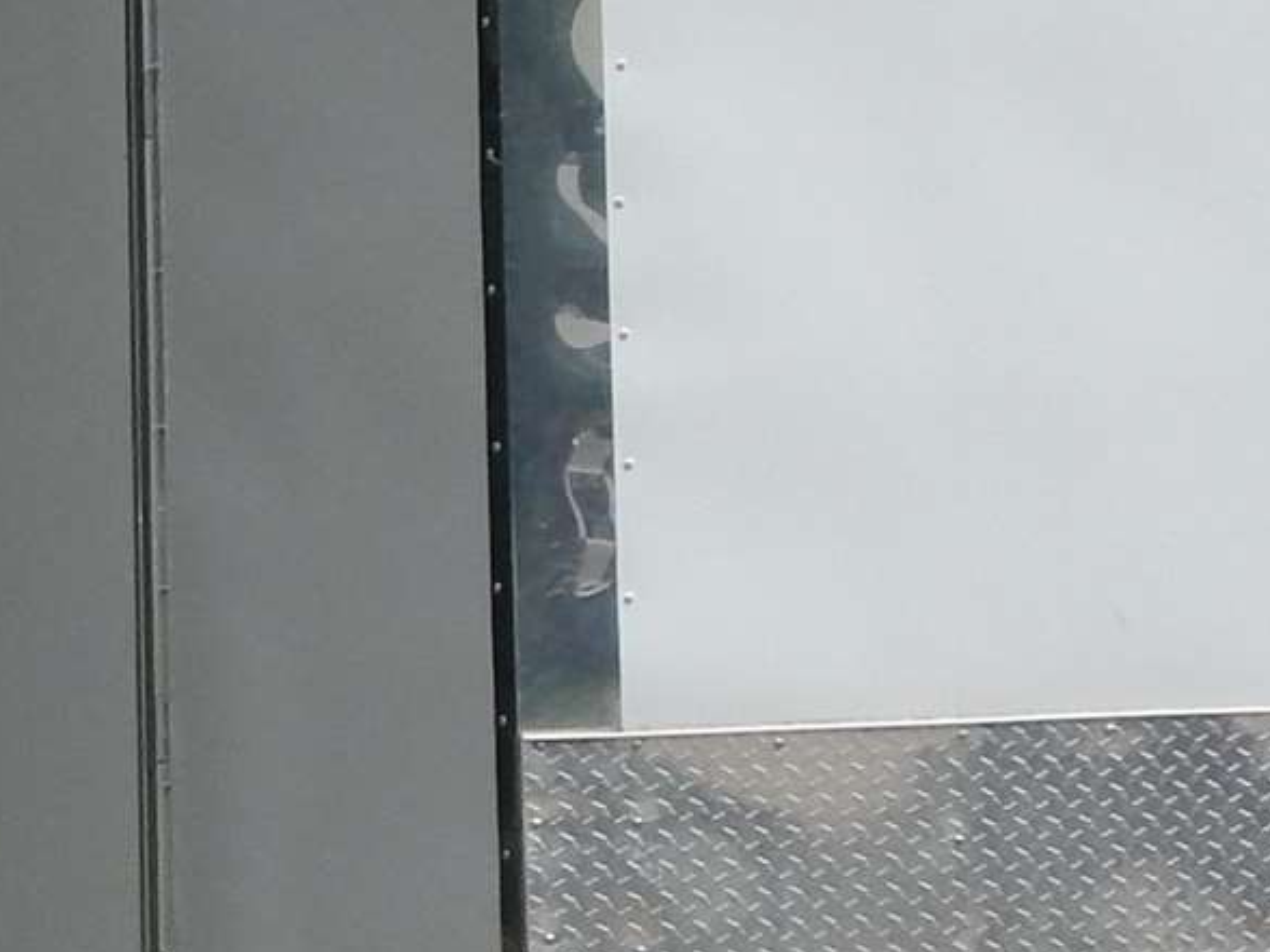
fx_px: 9392
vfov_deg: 5.8
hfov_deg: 7.6
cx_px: -413
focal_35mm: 256
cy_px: 341
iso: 125
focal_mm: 8.6
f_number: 3.7
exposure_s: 1/500
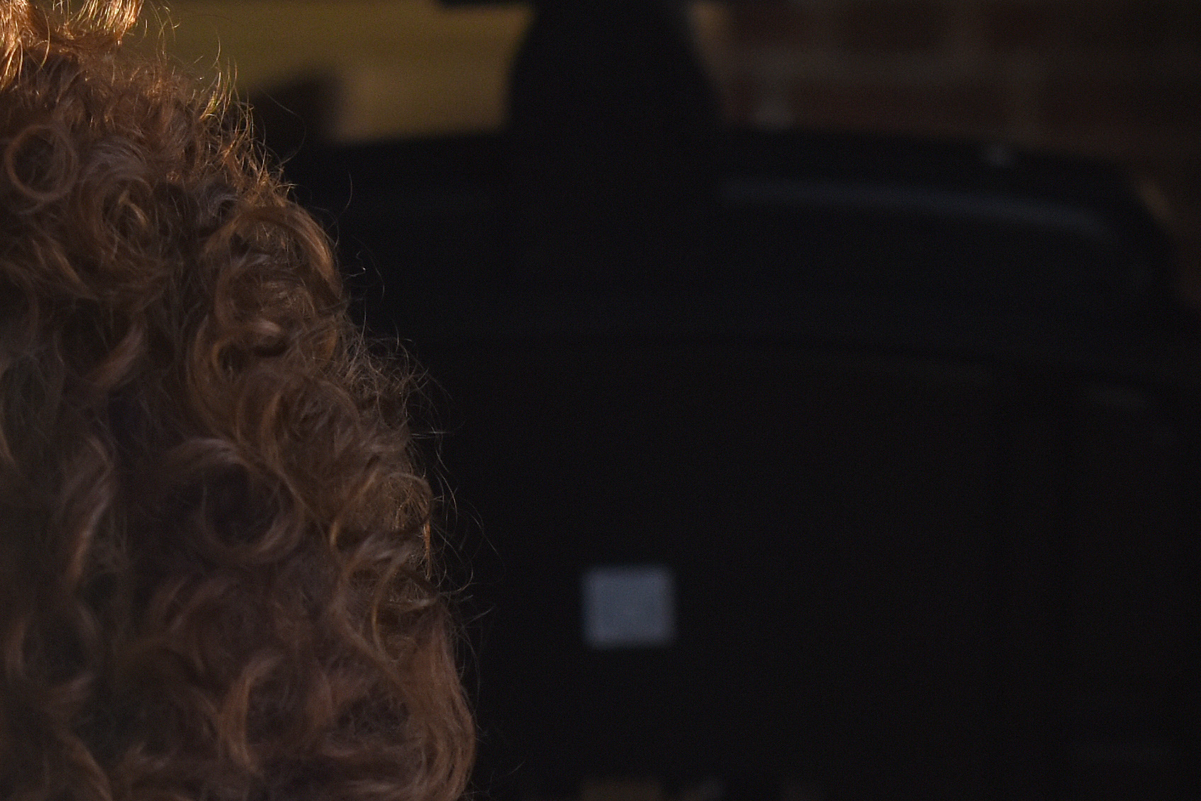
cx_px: 437
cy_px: 1357
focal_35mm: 186
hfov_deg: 11.0
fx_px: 6207
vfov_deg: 7.2
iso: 800
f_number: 3.2
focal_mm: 50
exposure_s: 1/500
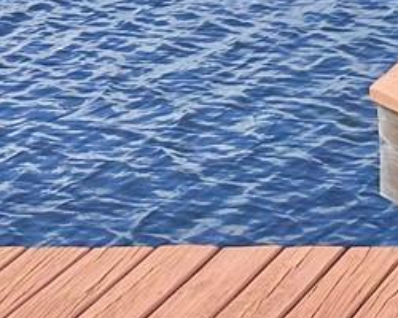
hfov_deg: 10.4
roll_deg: +0.3
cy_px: -324
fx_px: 1767
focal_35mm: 150
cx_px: 1068
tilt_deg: -5.3
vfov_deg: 9.6
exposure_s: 1/4545
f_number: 1.78
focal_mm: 6.86
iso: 80
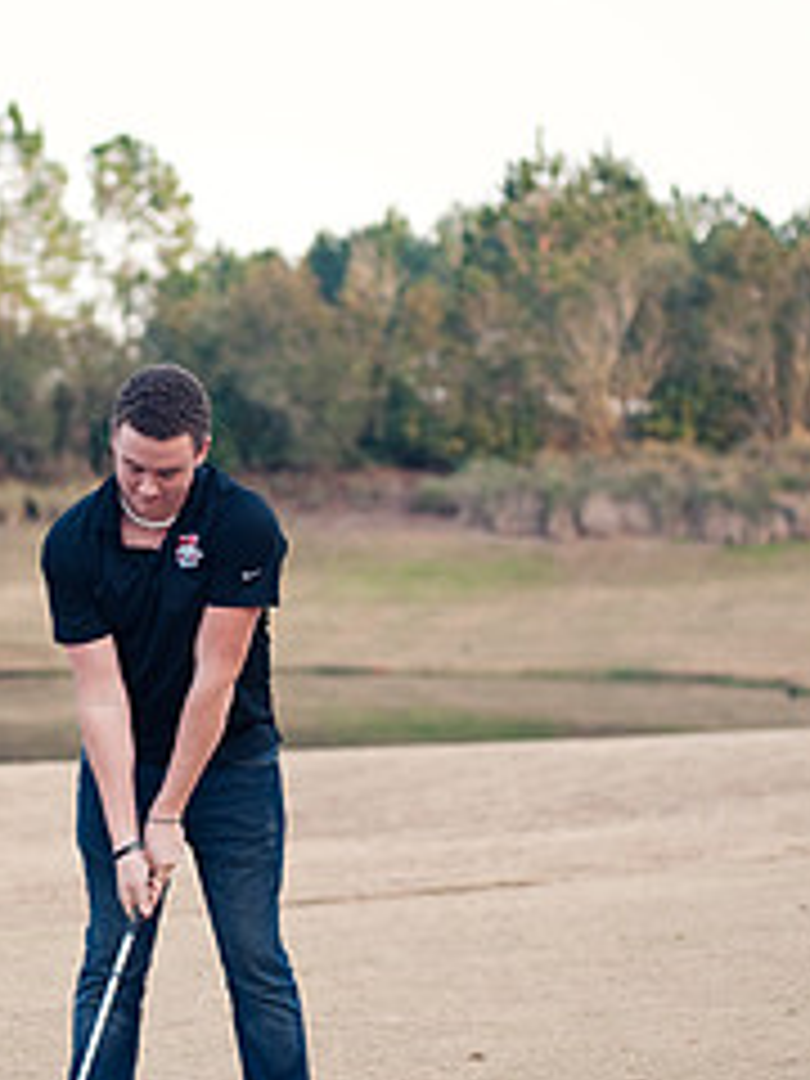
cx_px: 218
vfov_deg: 21.8
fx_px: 2808
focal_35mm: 90
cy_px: 549
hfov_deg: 16.3
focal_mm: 50
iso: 200
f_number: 2.2
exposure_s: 1/500
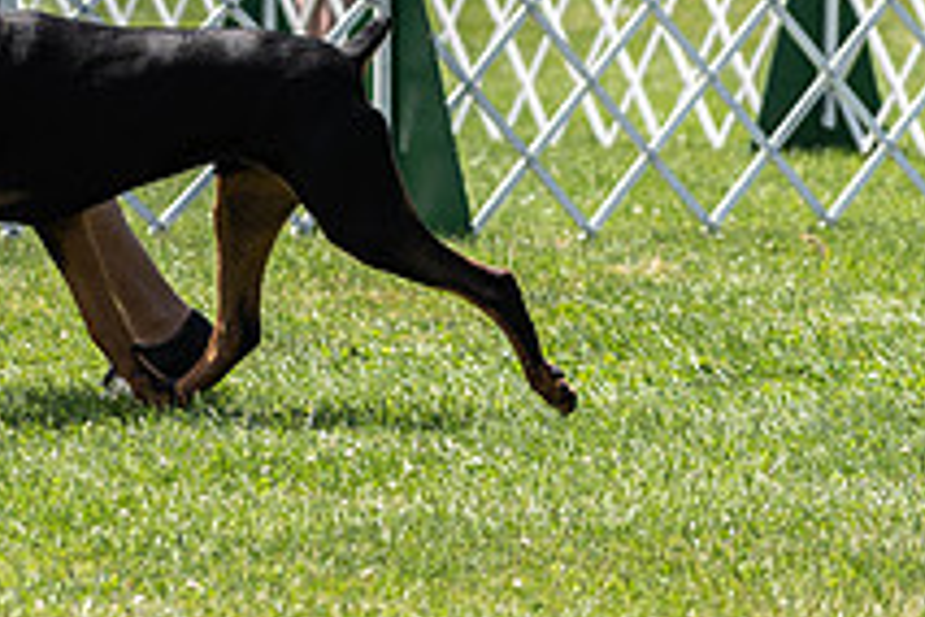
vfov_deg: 4.2
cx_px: 148
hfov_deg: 6.3
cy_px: -206
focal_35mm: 326
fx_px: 8376
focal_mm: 110
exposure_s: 1/1250
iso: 320
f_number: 4
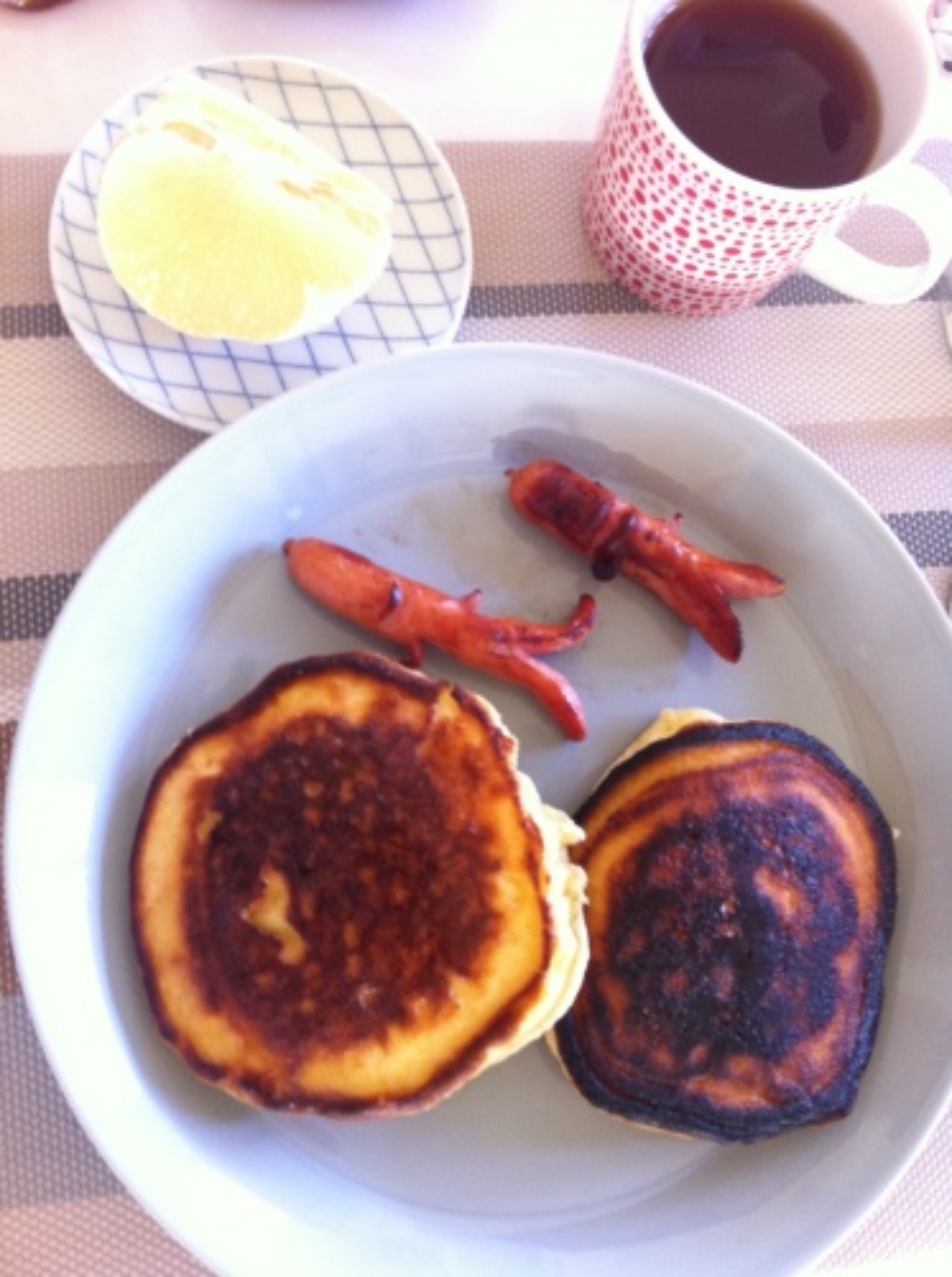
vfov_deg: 52.7
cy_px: 638
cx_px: 476
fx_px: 1288
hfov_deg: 40.6
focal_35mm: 35
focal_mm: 3.85
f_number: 2.8
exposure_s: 1/15
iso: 125
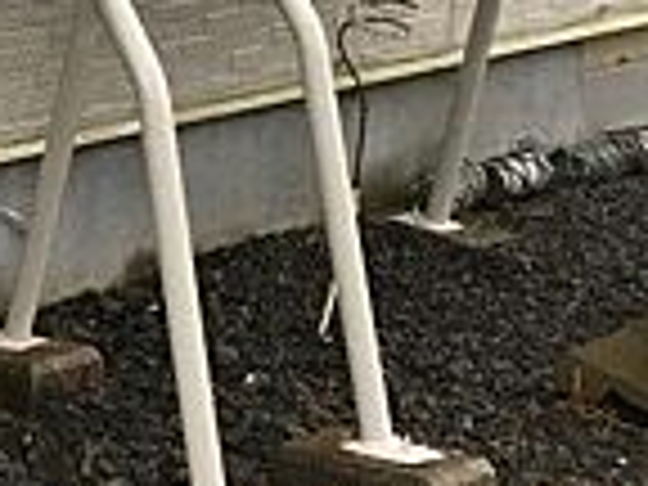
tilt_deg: -9.7
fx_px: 2415
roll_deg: -0.1
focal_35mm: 129
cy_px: -22
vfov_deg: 11.4
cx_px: -387
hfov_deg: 14.1
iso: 32
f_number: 2.2
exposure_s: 1/30
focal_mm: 4.15
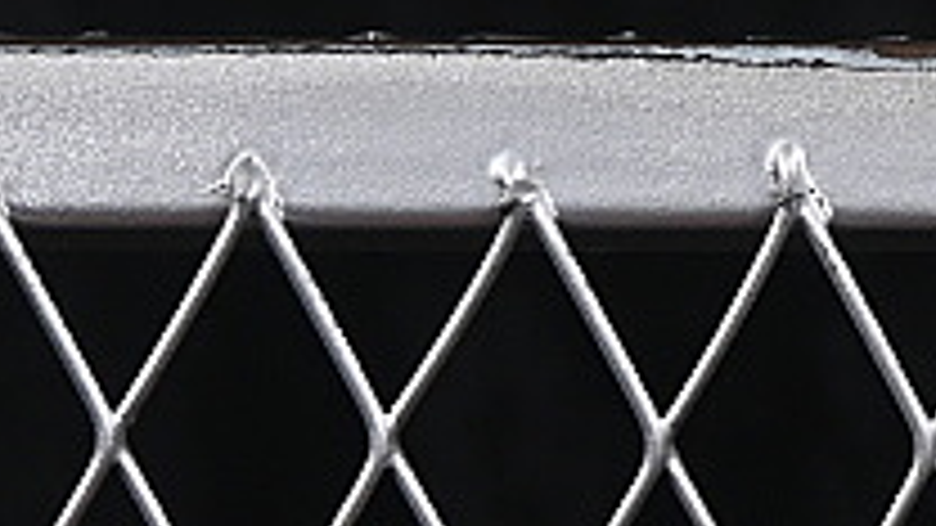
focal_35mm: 408
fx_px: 10126
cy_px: -949
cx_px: 2250
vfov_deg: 2.9
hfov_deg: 5.1
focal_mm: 50
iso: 160
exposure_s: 1/80
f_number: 7.1
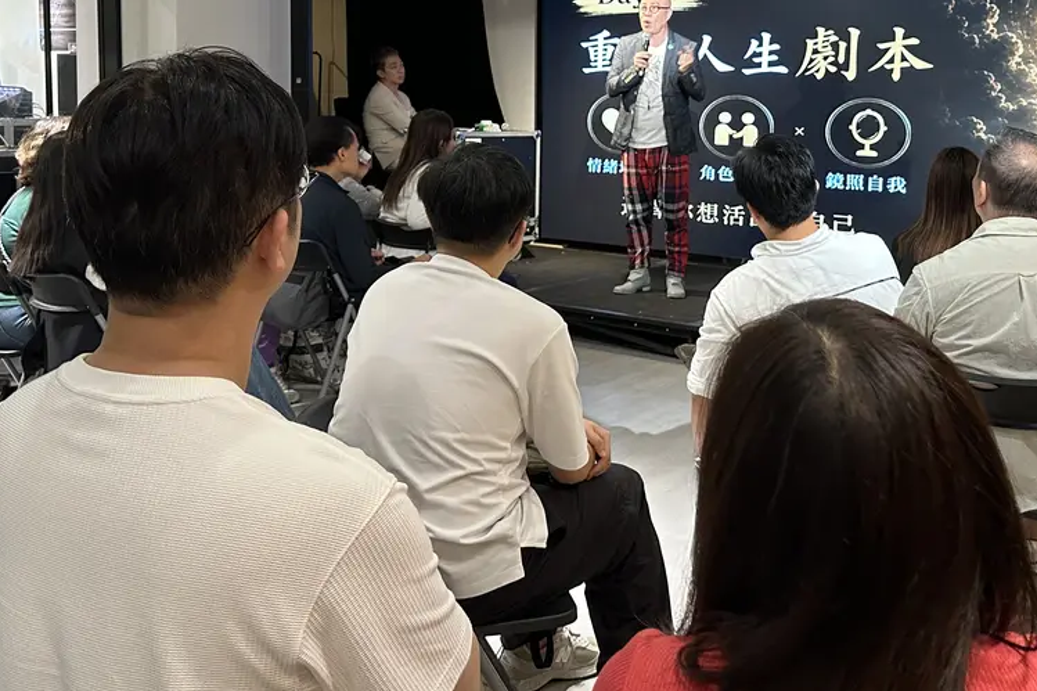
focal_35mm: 40
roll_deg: -1.2
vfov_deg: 32.9
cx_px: 681
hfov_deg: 47.8
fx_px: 1152
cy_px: 202
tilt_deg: -4.9
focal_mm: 6.86
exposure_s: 1/60
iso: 320
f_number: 1.78
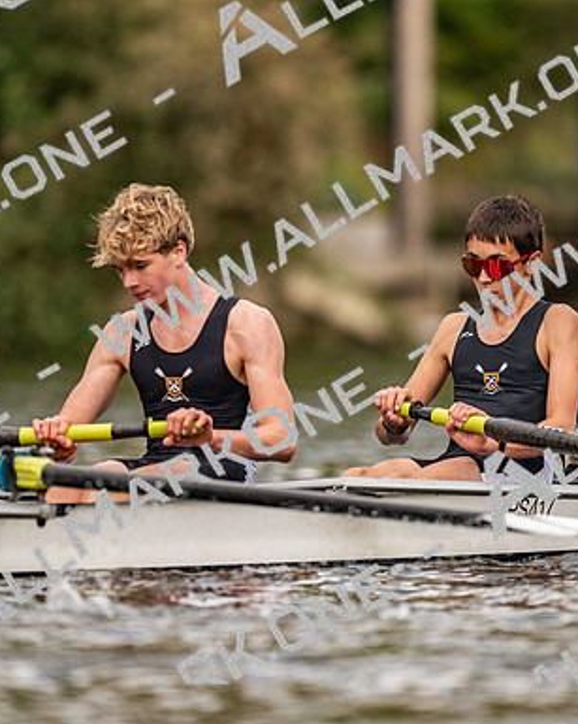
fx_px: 18204
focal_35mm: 851
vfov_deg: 2.3
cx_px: 322
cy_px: 362
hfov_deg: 1.8
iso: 800
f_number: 4
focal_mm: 600
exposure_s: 1/2500
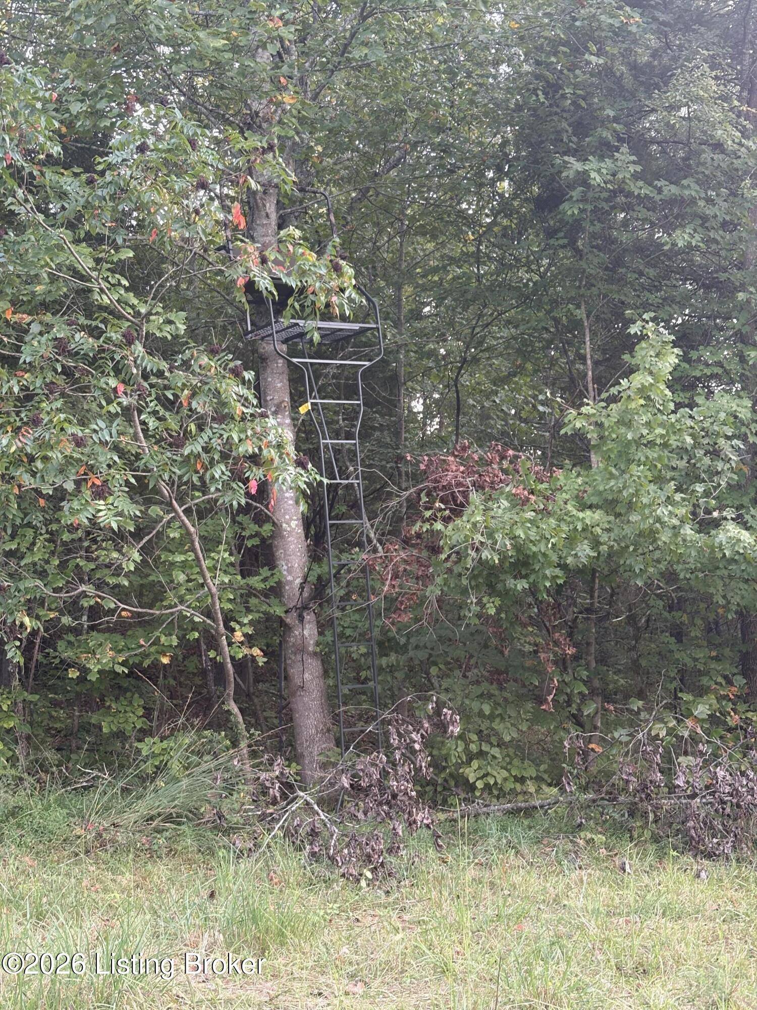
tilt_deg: +7.2
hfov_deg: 28.0
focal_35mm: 52
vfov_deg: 36.8
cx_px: 378
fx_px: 1516
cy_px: 505
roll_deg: +0.5
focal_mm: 5.96
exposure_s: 1/242
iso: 80
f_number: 1.6
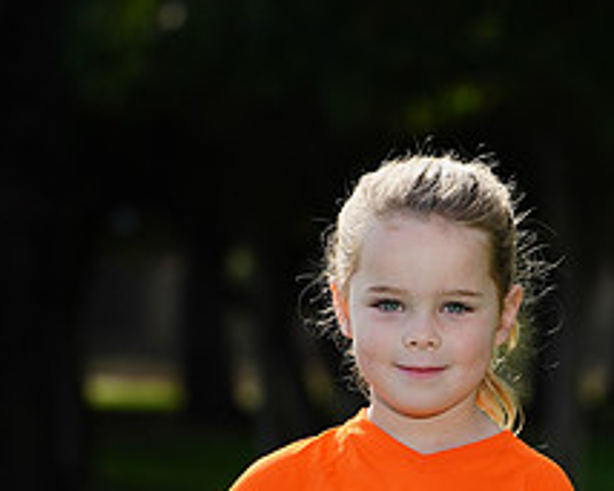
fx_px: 9790
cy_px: 732
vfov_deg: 2.9
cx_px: 425
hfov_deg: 3.6
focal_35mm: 539
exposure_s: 1/200
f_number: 8
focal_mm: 212
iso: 125
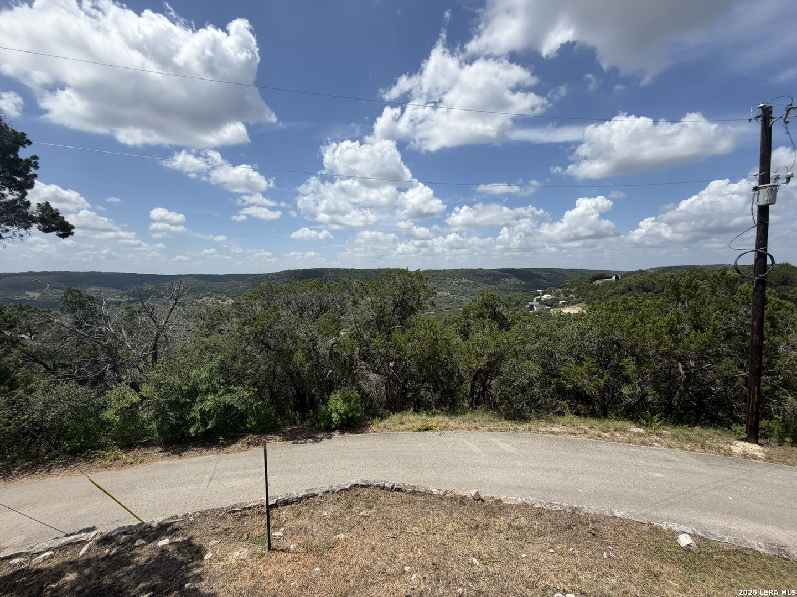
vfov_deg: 85.7
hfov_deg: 102.1
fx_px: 322
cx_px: 398
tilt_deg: -4.2
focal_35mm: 14
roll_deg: +0.9
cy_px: 298
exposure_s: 1/1259
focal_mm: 2.22
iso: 20
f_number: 2.2
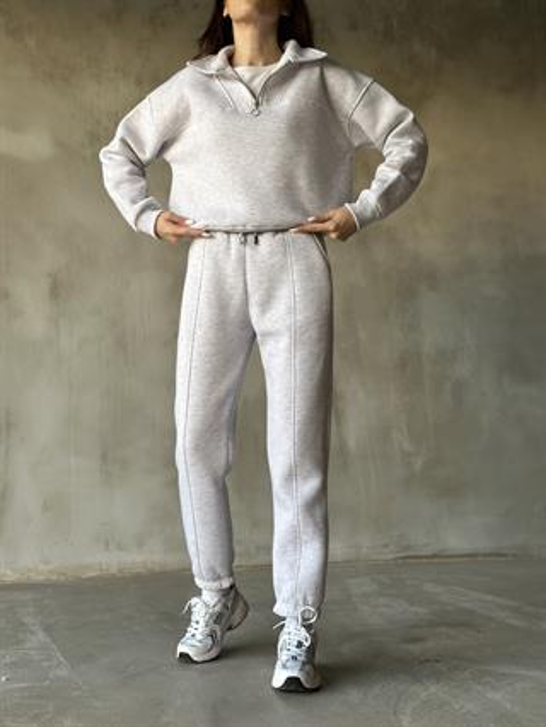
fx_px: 1008
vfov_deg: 39.6
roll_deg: -0.2
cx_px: 273
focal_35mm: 48
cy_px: 364
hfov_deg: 30.3
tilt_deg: +2.9
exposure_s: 1/74
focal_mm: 6.86
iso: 125
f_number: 1.78
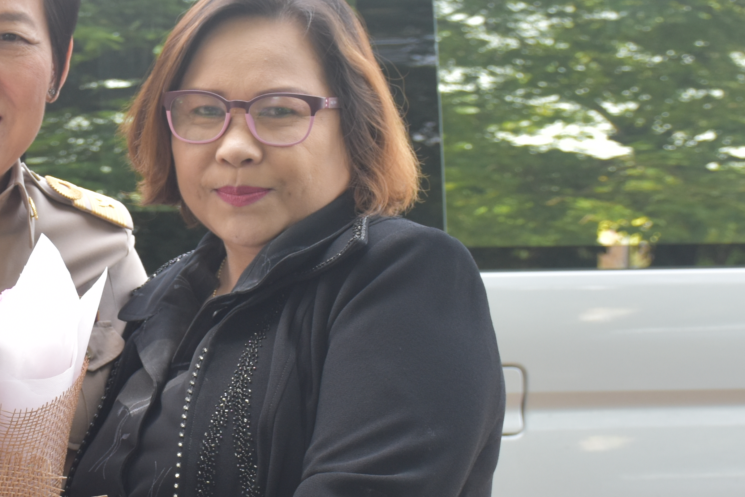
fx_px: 2939
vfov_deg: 9.7
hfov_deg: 14.3
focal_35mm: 142
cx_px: 89
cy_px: 278
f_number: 6.3
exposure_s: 1/160
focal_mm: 38
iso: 400
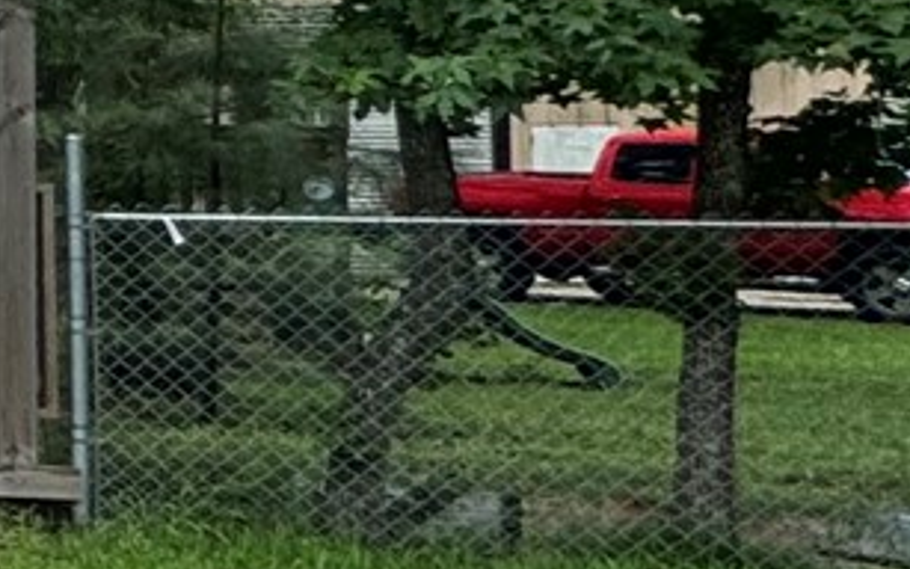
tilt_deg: +0.5
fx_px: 2456
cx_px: -1927
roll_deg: -0.1
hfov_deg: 11.0
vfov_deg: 13.1
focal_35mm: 99
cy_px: 104
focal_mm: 2.22
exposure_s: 1/700
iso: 40
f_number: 2.2
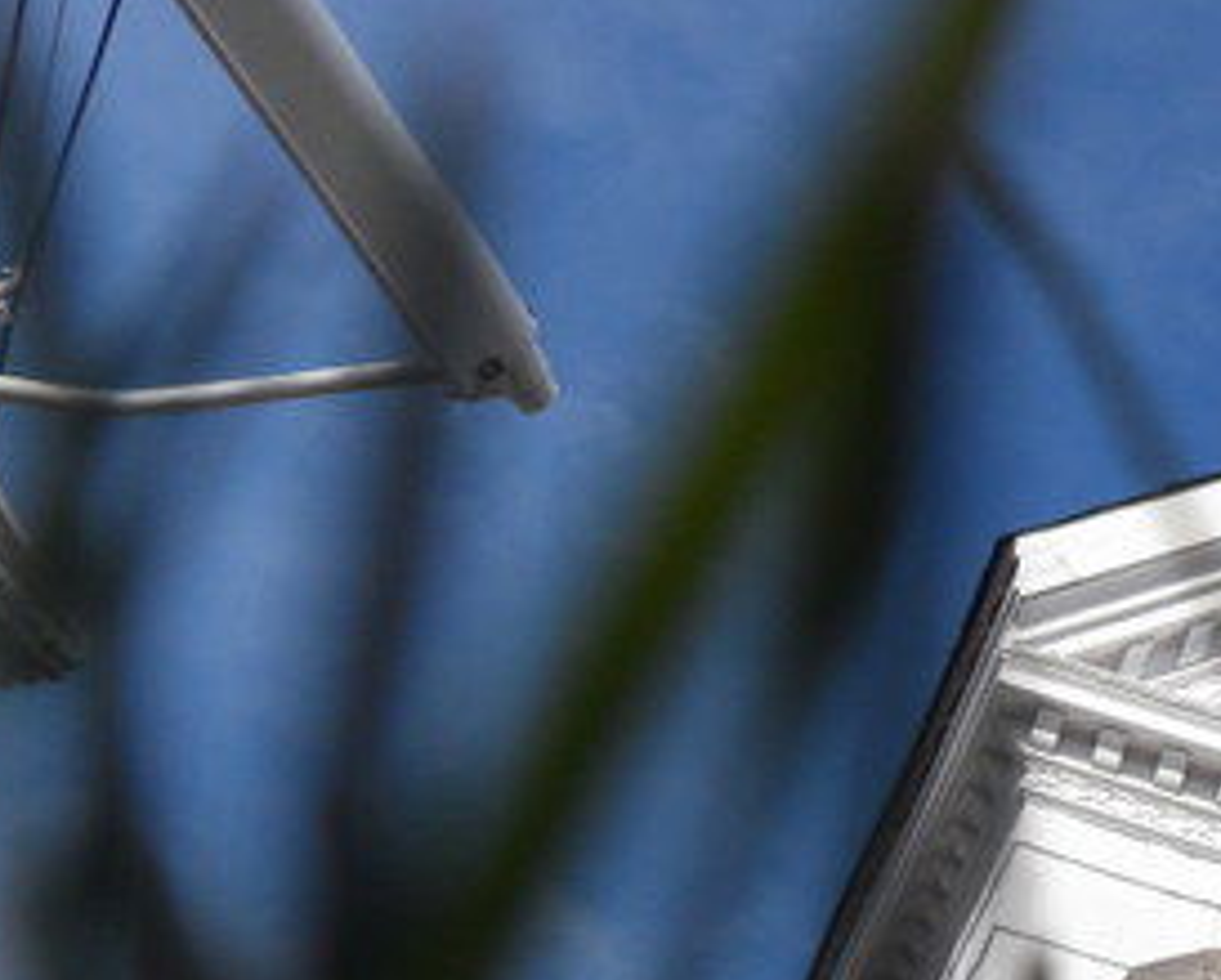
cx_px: 1302
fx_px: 2894
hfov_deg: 22.6
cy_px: 689
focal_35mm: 80
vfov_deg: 19.1
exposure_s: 1/180
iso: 80
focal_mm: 4.9
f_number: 8.8
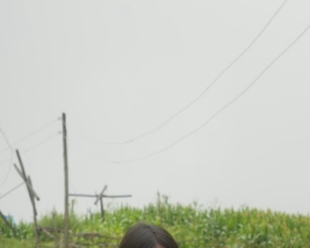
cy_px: 293
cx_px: 489
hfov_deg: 11.5
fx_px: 1462
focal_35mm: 159
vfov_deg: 9.6
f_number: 4
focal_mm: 31.6
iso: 250
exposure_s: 1/250
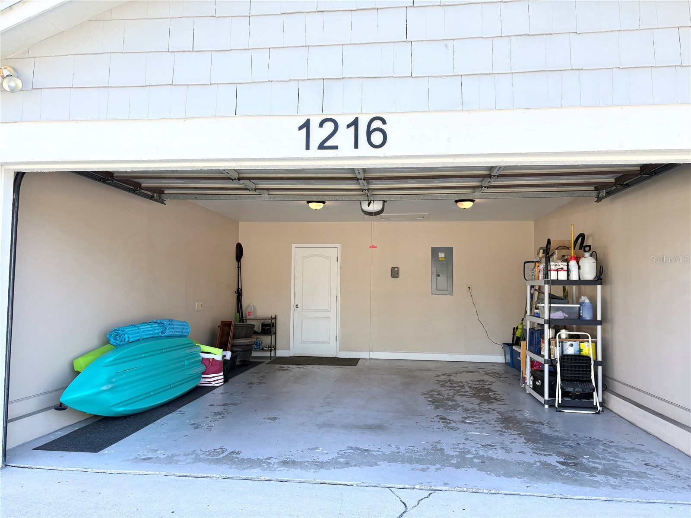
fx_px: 519
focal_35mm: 26
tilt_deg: +4.6
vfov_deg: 53.1
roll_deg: -0.6
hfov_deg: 67.3
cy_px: 259
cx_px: 346
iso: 50
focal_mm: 5.96
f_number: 1.6
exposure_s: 1/531
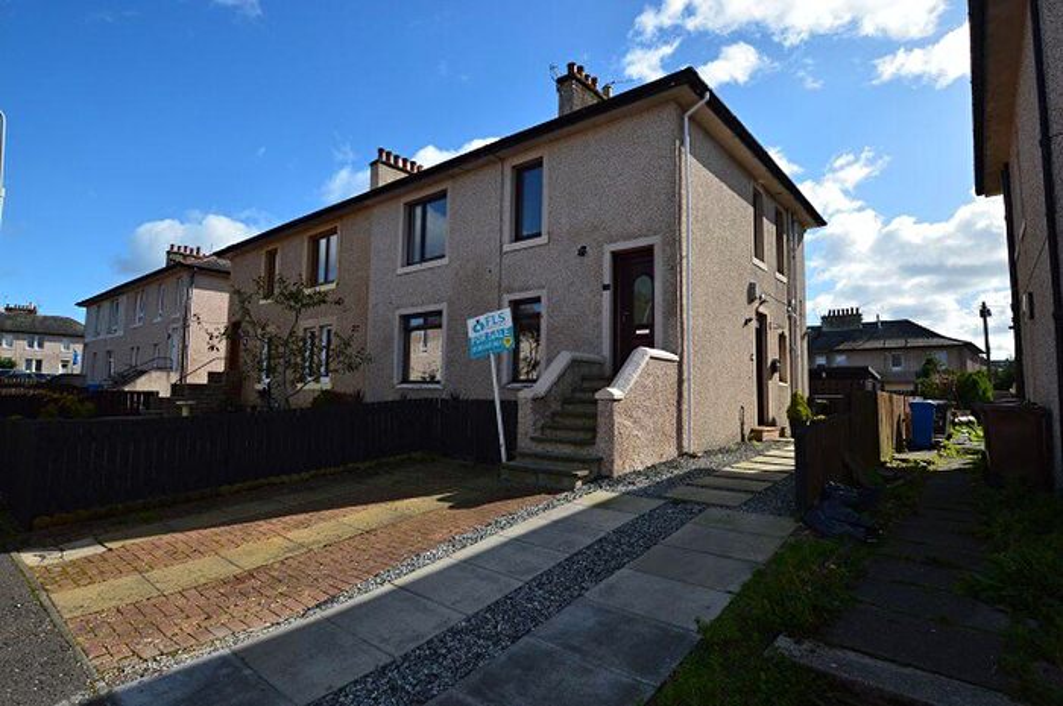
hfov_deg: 90.1
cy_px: 353
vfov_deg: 67.3
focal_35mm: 18
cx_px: 532
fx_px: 531
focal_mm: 12
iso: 400
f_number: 11
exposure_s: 1/400
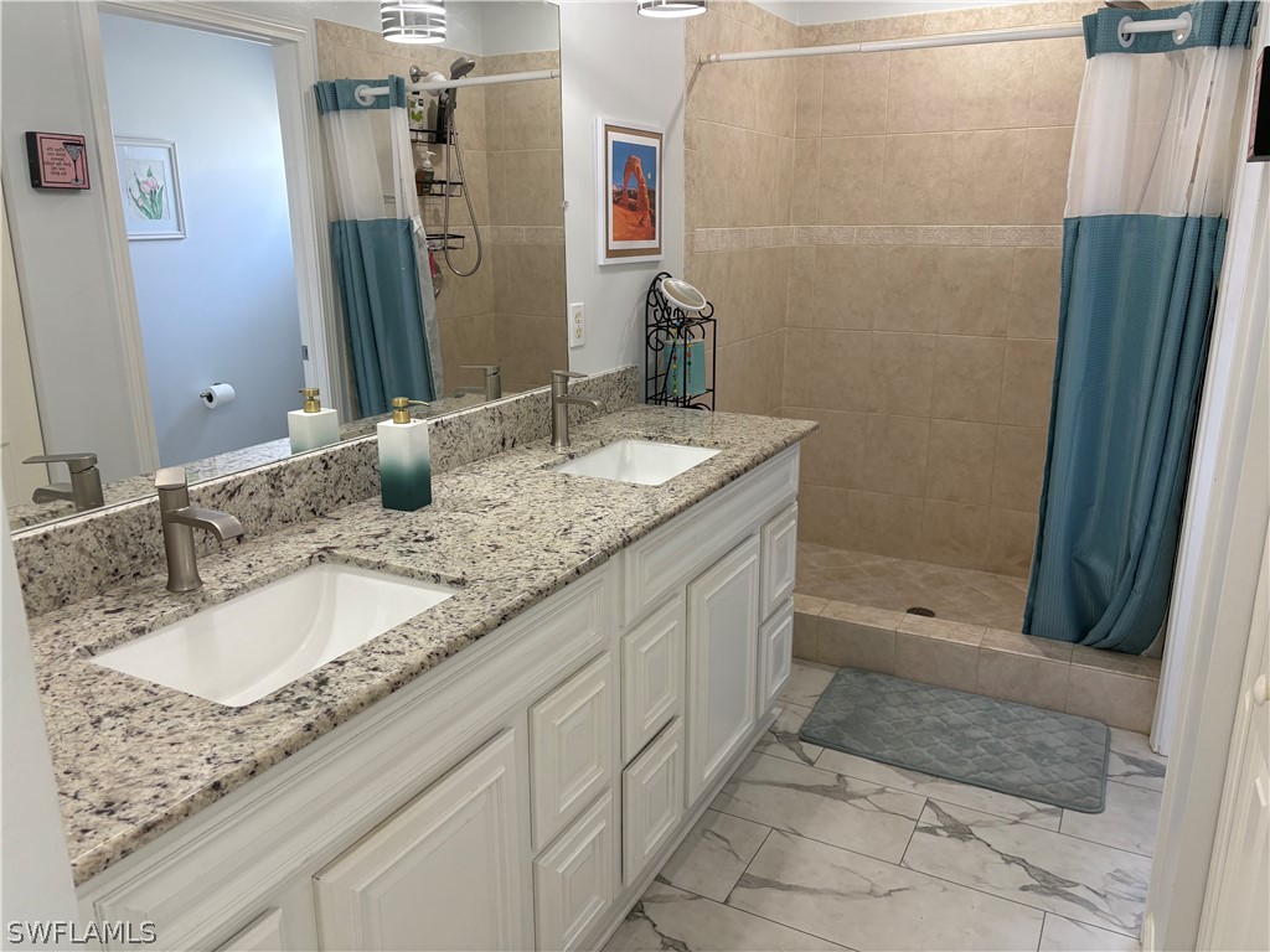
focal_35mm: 26
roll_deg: +0.9
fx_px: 954
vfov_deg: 53.1
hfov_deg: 67.3
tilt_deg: -14.1
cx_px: 635
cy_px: 476
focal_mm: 5.96
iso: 100
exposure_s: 1/60
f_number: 1.6
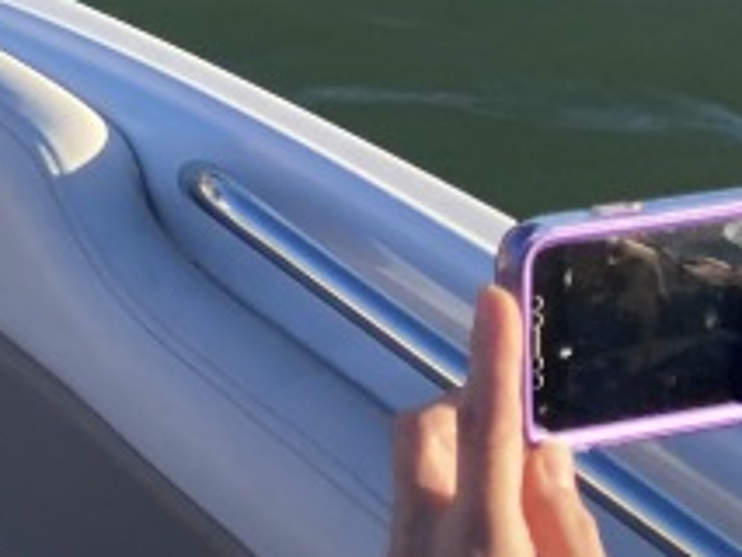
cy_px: -627
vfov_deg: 10.7
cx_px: -916
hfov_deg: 12.9
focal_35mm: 125
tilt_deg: -17.1
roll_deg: +4.2
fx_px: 2681
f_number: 1.8
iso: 32
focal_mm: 4.25
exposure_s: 1/1245
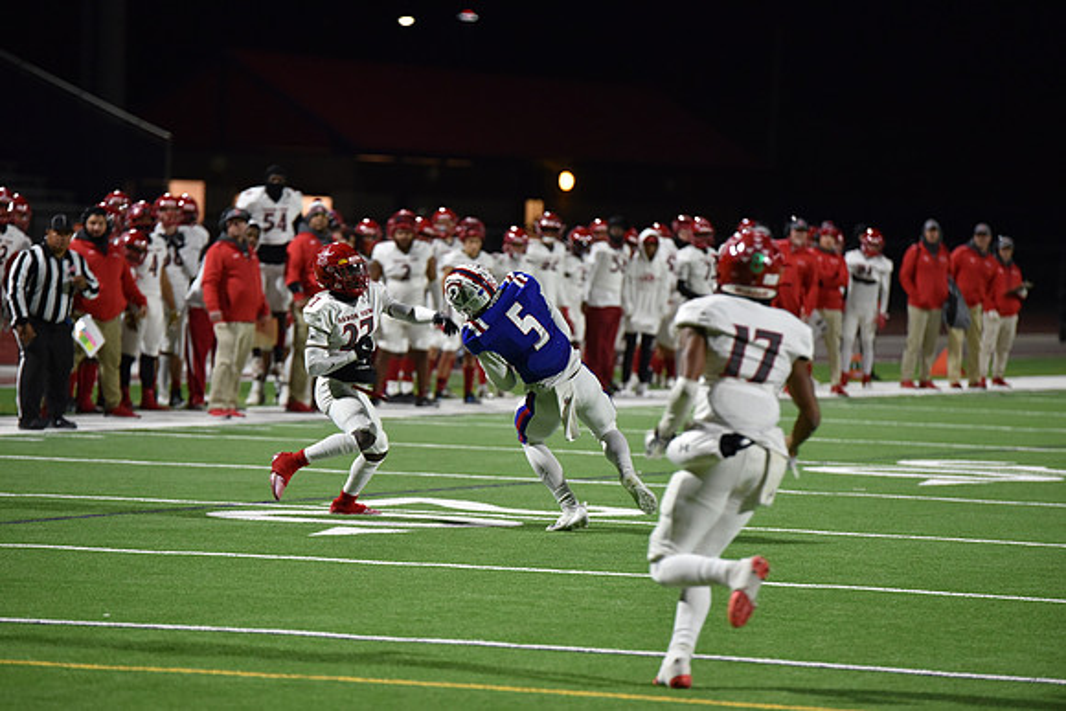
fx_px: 5775
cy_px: 356
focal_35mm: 195
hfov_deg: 10.5
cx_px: 533
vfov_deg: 7.0
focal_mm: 195
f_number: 2.8
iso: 2800
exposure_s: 1/500
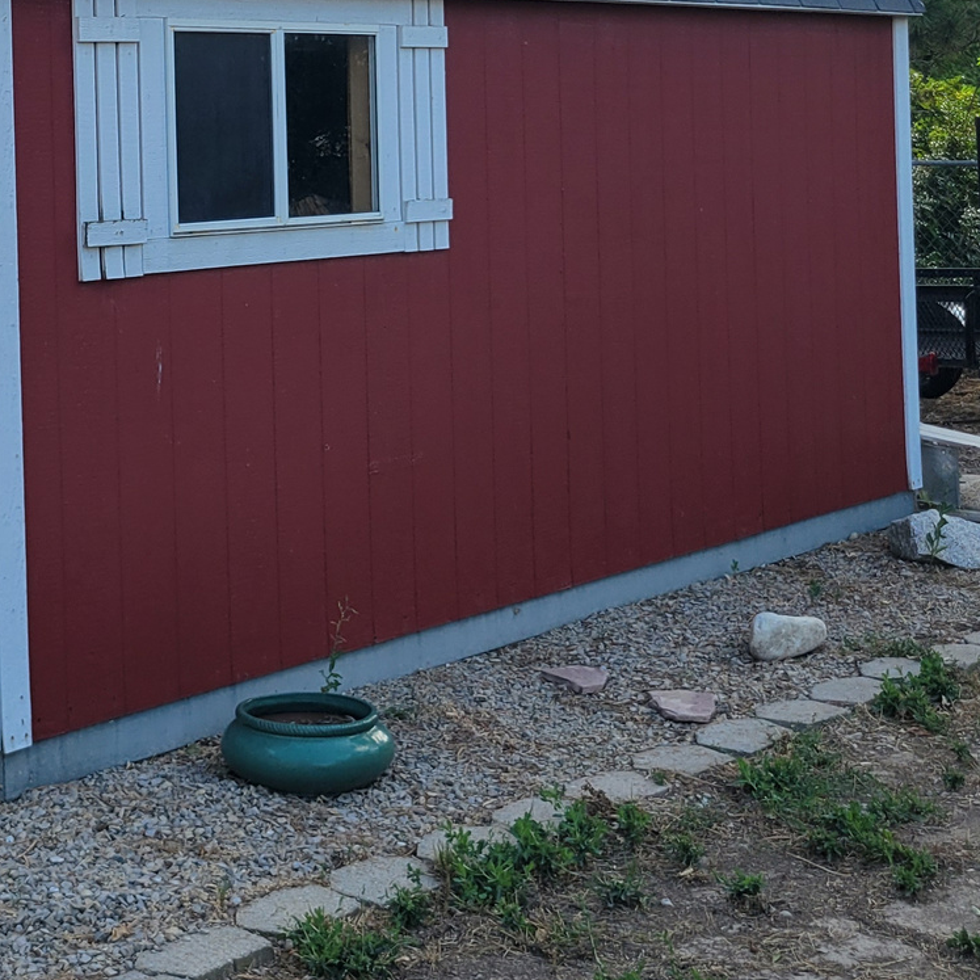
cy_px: 150
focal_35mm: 63
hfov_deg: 26.2
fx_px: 2018
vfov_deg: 26.6
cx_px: 67
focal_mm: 5.4
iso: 40
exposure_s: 1/603
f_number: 1.8
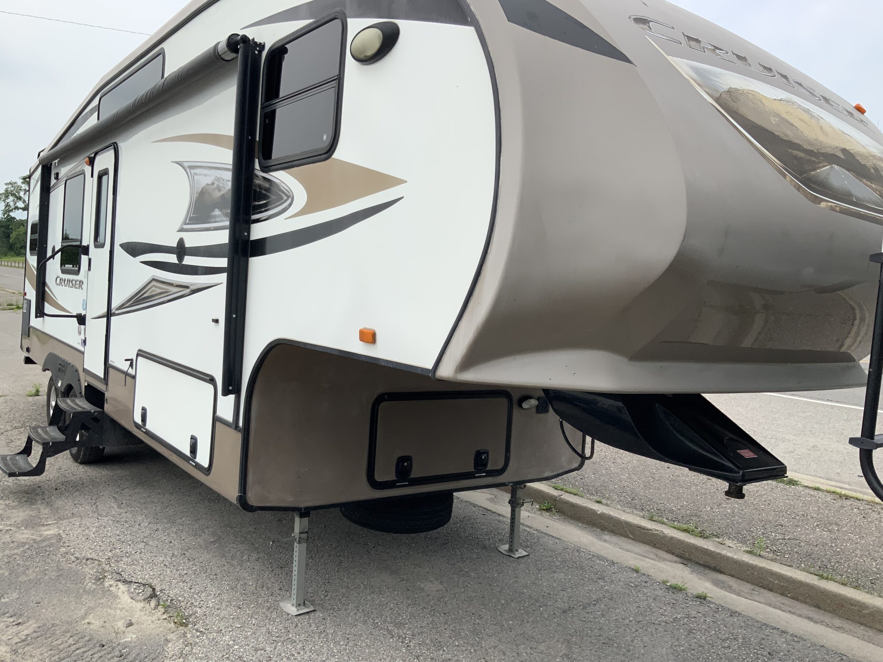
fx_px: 740
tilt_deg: -3.7
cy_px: 331
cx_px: 442
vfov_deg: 48.2
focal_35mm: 29
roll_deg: -2.4
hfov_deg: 61.7
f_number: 1.8
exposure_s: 1/1984
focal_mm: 3
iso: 16
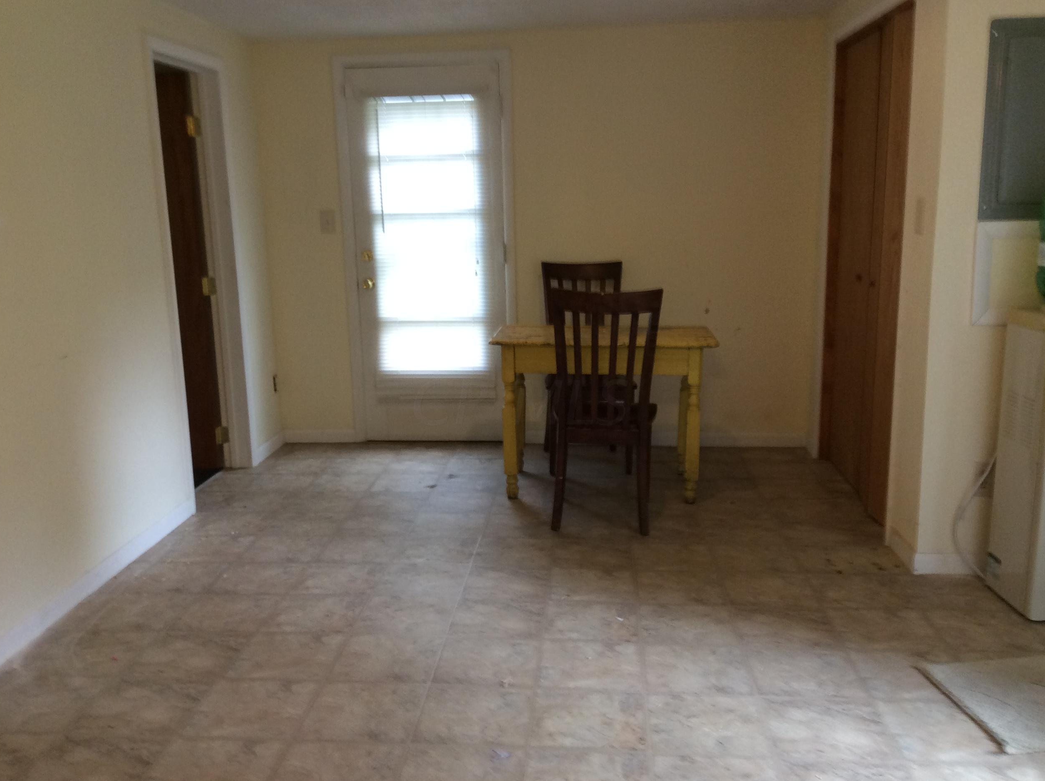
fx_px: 995
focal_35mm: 33
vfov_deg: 42.8
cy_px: 402
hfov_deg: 55.4
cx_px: 520
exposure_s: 1/24
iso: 64
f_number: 2.4
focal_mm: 3.3
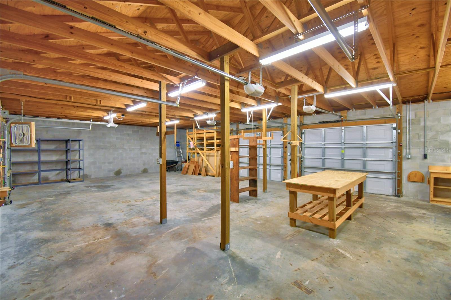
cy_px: 150
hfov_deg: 100.4
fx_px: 188
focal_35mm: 15
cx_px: 226
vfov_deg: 77.3
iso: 500
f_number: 4.5
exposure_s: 1/30
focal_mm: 10
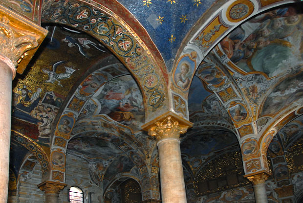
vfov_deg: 48.0
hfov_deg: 67.3
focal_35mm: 27
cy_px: 102
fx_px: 228
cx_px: 152
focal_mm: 18
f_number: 4.5
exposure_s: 1/60
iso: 400
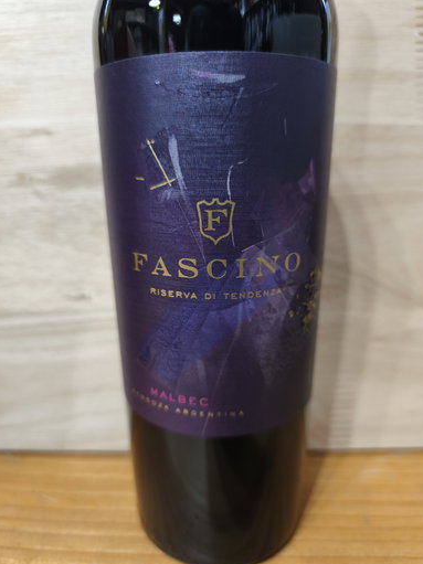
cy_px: 292
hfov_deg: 56.8
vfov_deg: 71.6
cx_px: 216
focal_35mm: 24
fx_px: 391
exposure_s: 1/50
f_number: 1.65
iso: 1000
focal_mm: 6.14
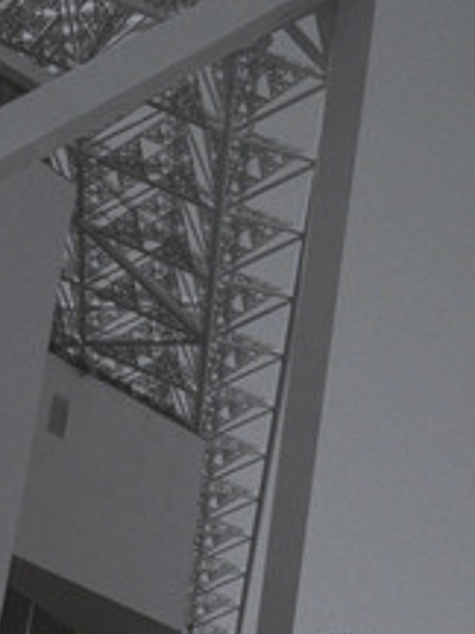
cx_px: 330
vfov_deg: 21.0
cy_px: 678
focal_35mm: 89
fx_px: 1628
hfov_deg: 16.5
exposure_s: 1/5000
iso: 640
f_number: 5.6
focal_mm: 40
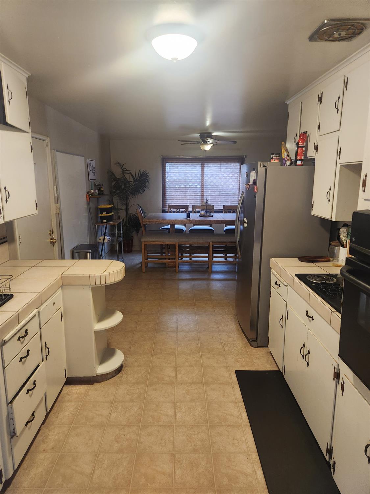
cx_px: 185
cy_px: 247
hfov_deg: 58.9
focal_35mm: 23
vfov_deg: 73.9
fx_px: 328
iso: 500
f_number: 1.8
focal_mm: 5.4
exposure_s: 1/120
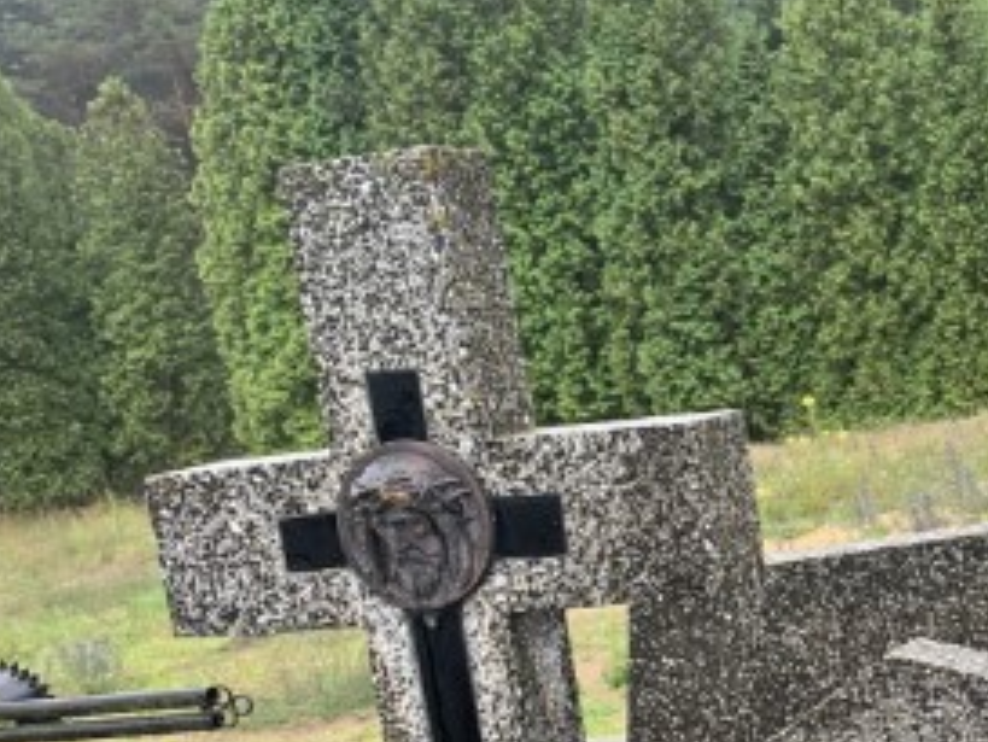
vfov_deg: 23.8
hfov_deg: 29.0
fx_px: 1742
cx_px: 1060
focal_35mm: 61
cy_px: 550
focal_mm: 4.25
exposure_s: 1/121
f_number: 1.8
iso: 32
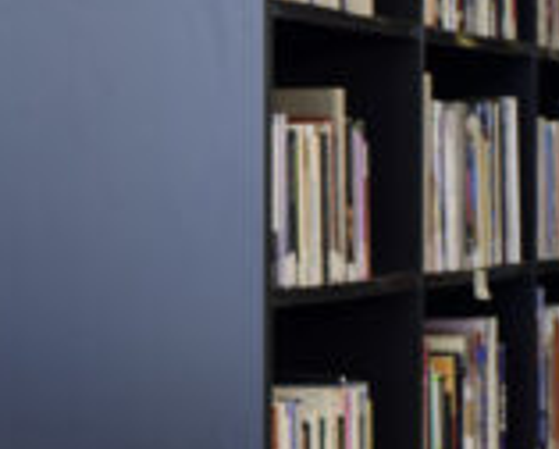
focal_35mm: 214
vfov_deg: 7.2
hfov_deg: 8.8
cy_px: 260
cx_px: -274
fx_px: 3545
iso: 100
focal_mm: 35
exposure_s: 1/4
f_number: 5.6
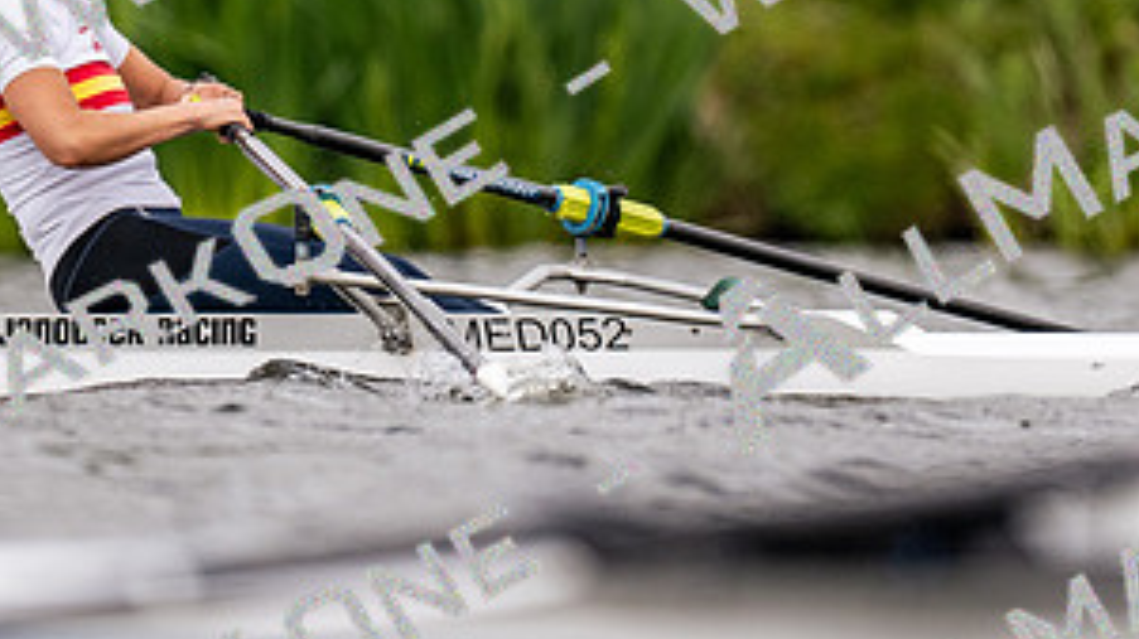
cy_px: 98
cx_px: 394
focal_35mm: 1816
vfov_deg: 0.7
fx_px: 54822
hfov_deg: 1.2
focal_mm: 600
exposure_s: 1/2500
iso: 500
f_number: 4
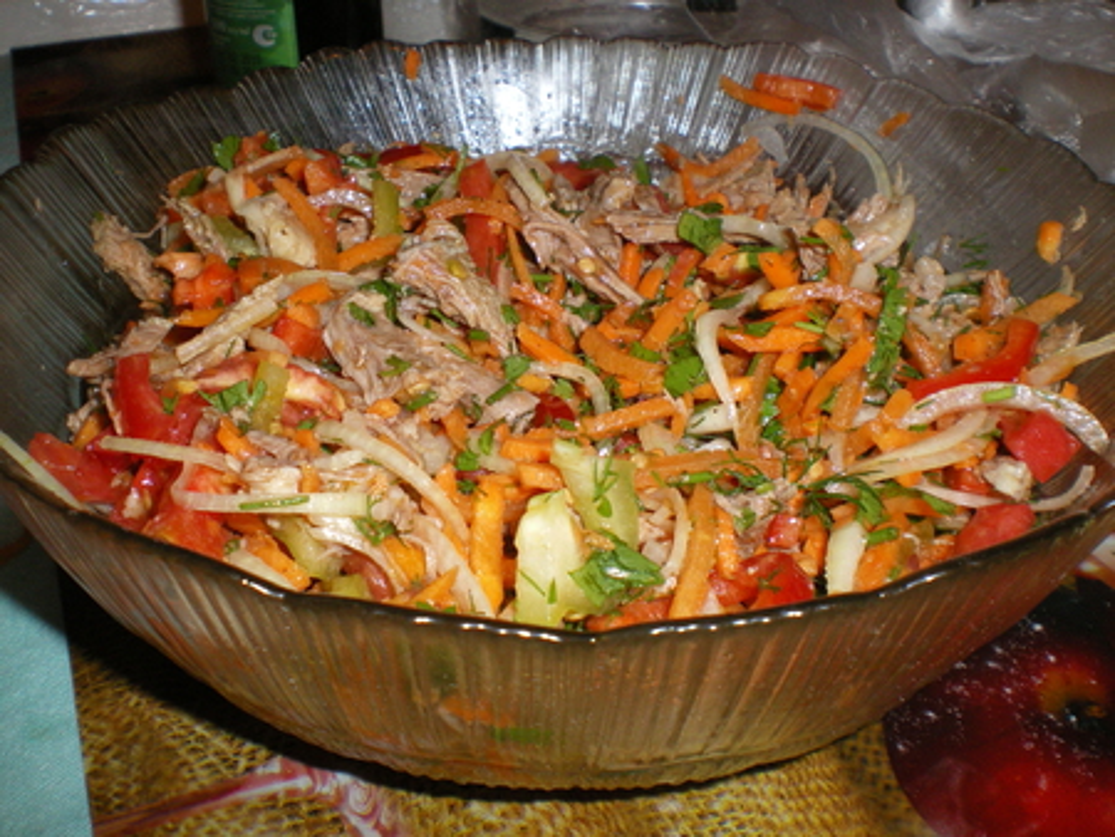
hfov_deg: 49.0
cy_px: 418
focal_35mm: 38
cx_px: 558
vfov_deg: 37.8
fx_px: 1225
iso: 250
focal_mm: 6.3
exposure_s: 1/50
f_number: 4.6
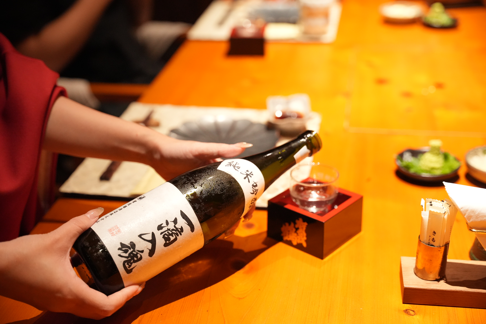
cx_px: 243
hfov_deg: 37.5
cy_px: 162
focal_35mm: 53
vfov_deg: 25.5
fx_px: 717
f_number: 2.8
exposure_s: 1/125
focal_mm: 53.1
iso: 5000
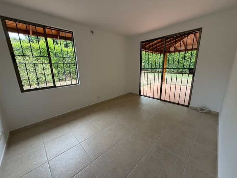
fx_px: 96
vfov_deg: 85.7
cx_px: 118
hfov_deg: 102.1
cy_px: 89
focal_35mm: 14
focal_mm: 2.22
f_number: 2.2
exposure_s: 1/140
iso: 40
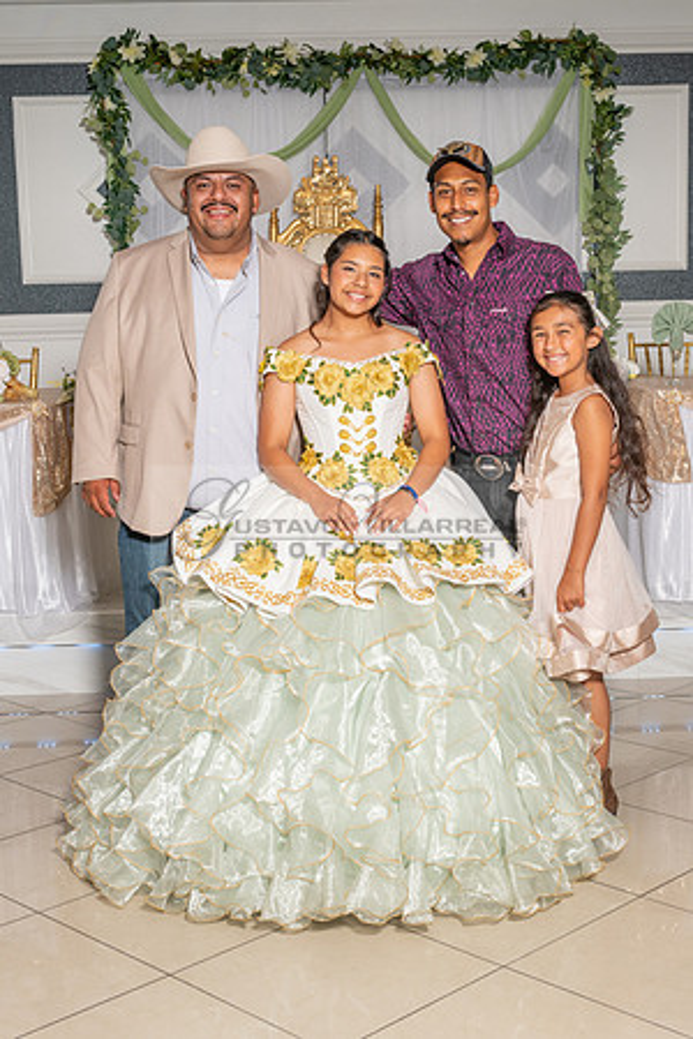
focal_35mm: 53
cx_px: 383
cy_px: 525
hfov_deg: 25.5
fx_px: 1532
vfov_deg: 37.5
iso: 200
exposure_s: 1/200
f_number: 6.3
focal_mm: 35
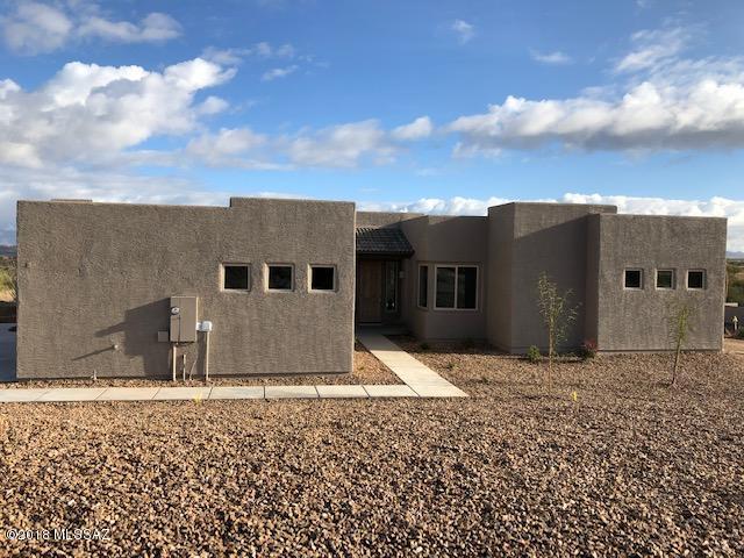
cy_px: 279
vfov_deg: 49.7
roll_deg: -0.9
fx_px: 602
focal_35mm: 28
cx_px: 372
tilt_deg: -2.4
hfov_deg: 63.4
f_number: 1.8
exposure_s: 1/1656
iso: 20
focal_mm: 3.99
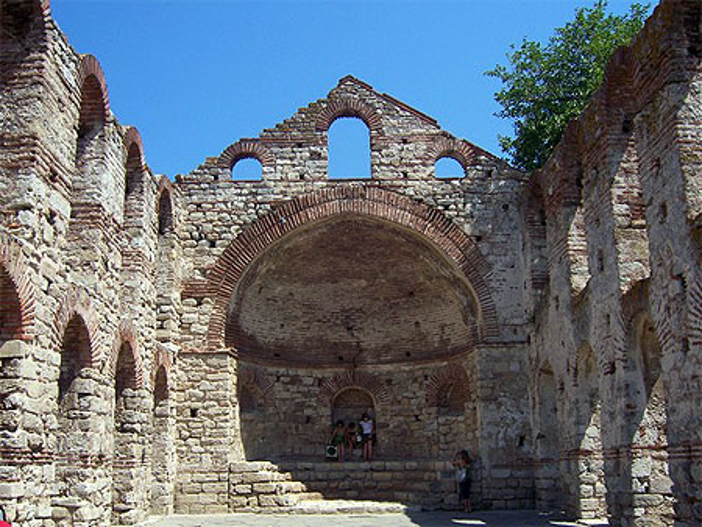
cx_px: 351
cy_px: 264
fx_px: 730
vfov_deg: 39.7
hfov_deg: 51.3
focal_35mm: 36
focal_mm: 6
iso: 80
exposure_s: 1/640
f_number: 4.5
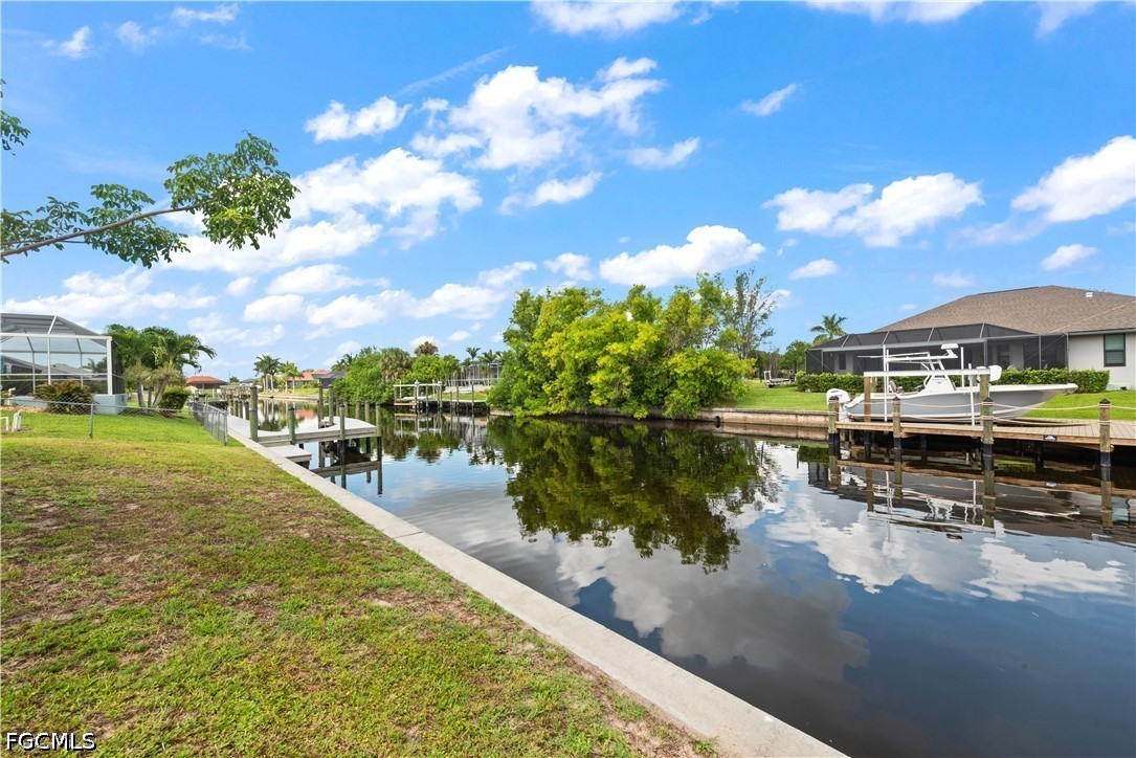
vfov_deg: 81.2
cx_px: 568
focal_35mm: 14
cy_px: 379
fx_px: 442
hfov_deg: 104.2
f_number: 16
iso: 250
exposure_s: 1/125
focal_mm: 14
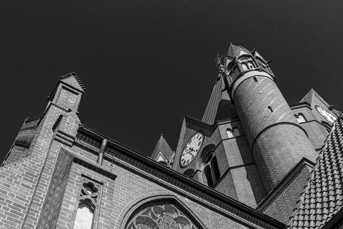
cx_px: 172
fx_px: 400
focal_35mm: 42
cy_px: 114
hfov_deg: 46.4
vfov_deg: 31.9
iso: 200
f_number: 8
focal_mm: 28
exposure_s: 1/640
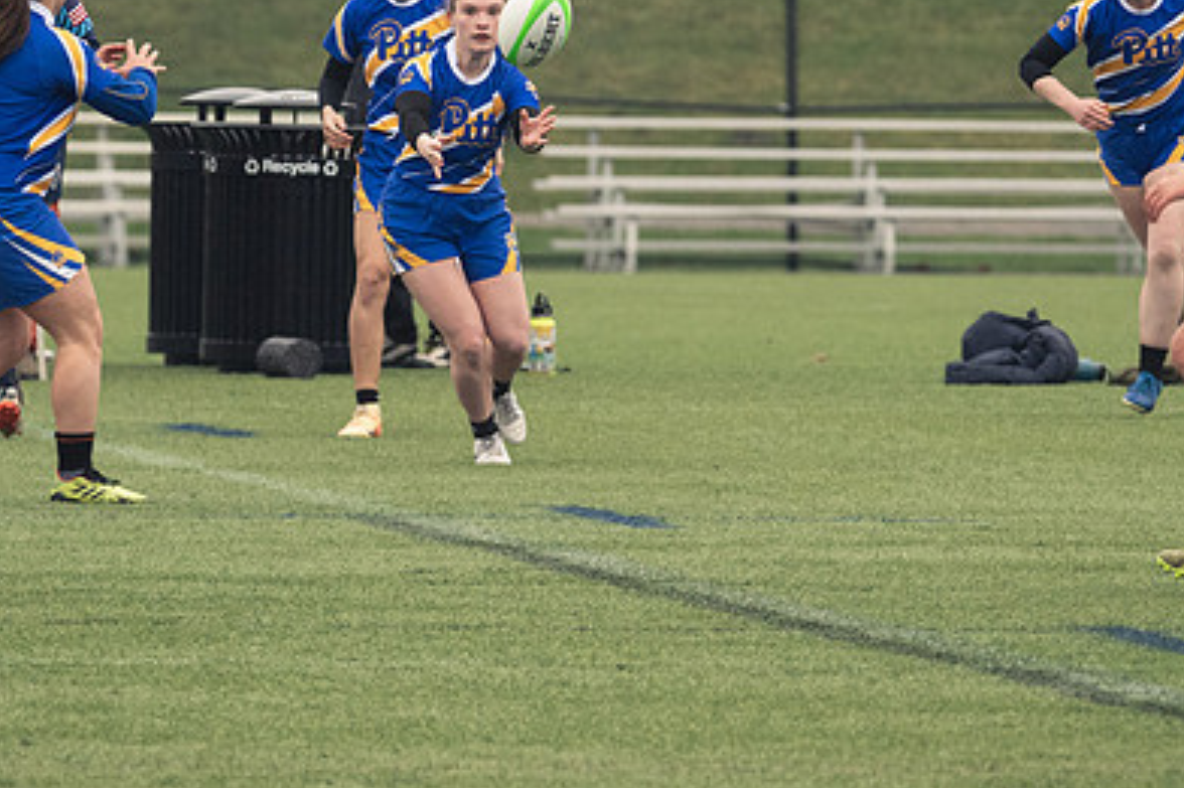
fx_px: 23340
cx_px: 550
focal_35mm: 710
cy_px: 323
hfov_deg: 2.9
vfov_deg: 1.9
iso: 2800
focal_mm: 320
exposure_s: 1/800
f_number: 6.3
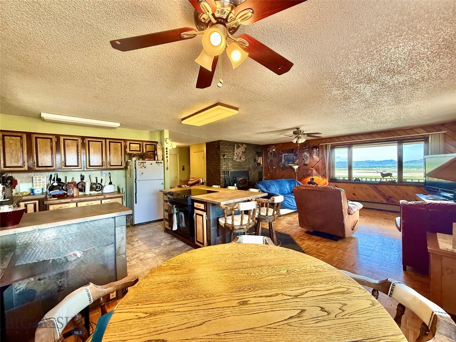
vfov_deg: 85.7
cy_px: 171
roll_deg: +0.9
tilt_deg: -0.9
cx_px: 228
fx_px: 184
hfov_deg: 102.1
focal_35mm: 14
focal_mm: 2.22
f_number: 2.2
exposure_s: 1/120
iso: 160
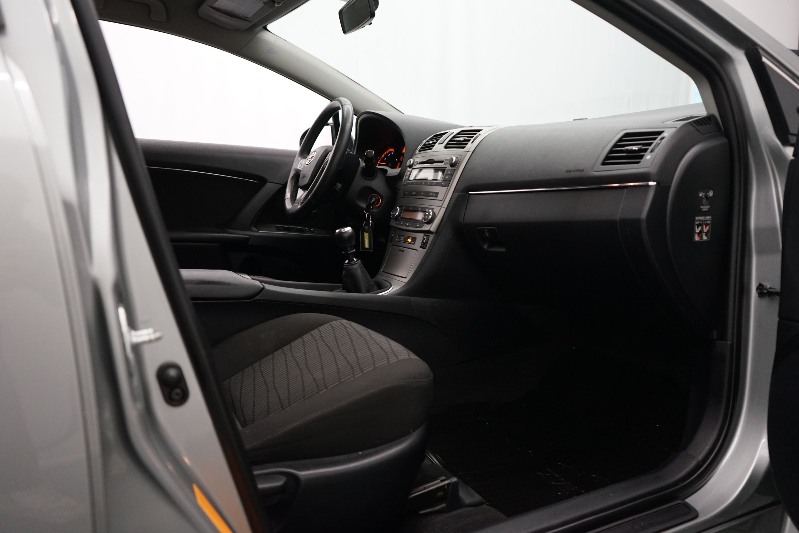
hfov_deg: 65.5
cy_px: 266
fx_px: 621
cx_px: 400
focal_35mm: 28
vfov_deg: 46.4
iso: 2500
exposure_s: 1/160
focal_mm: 28
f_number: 3.5
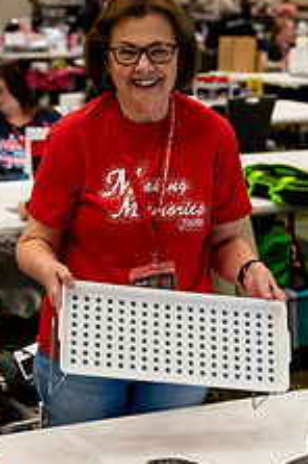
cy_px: 204
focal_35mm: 99
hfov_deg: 13.8
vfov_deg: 20.6
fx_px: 1274
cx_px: 98
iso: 4000
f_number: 4
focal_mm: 49
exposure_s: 1/200
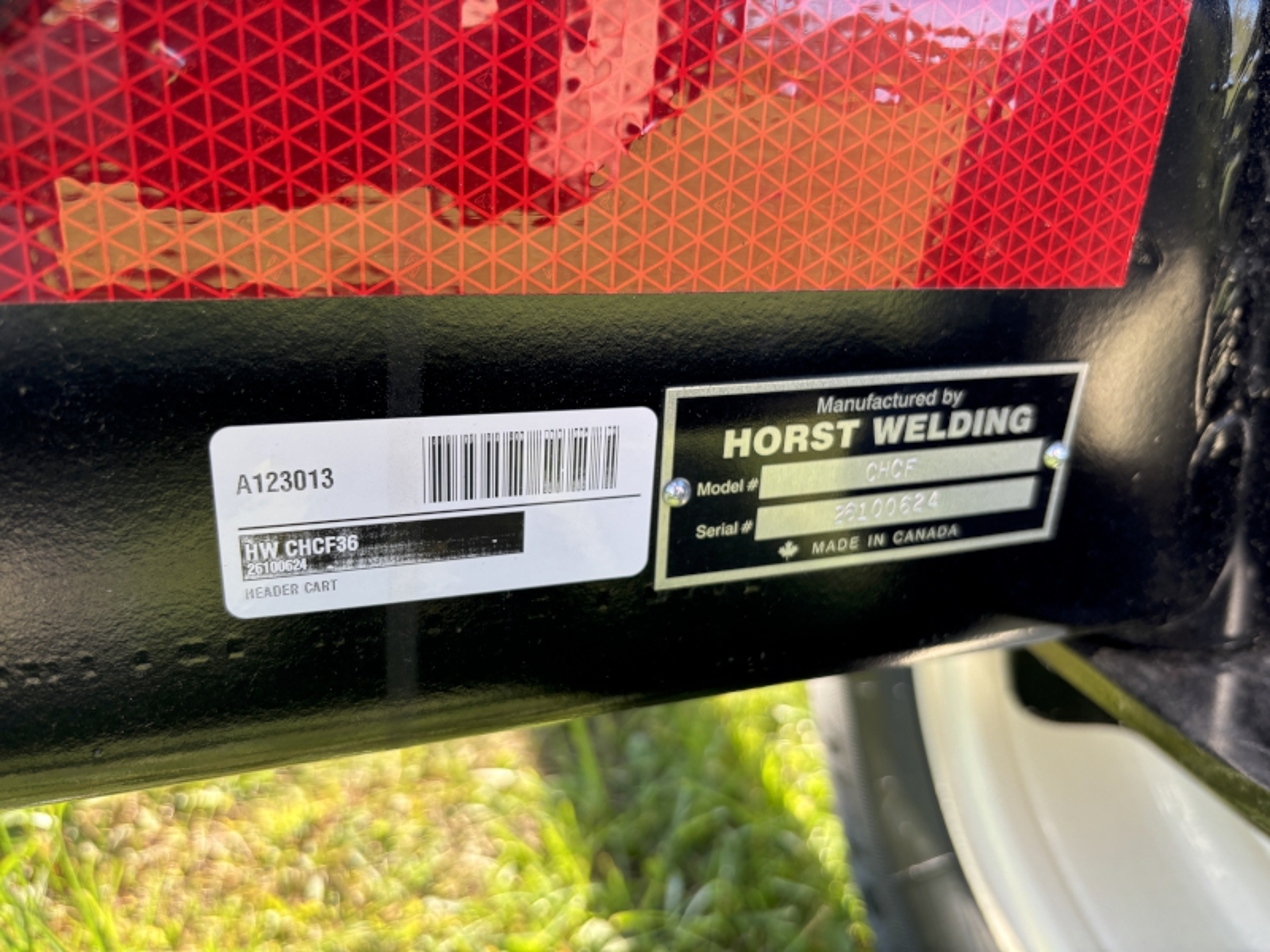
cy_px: 476
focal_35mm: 26
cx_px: 635
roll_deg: -5.0
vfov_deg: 53.1
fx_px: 954
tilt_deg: -21.8
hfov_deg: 67.3
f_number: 1.6
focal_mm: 5.96
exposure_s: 1/162
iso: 40
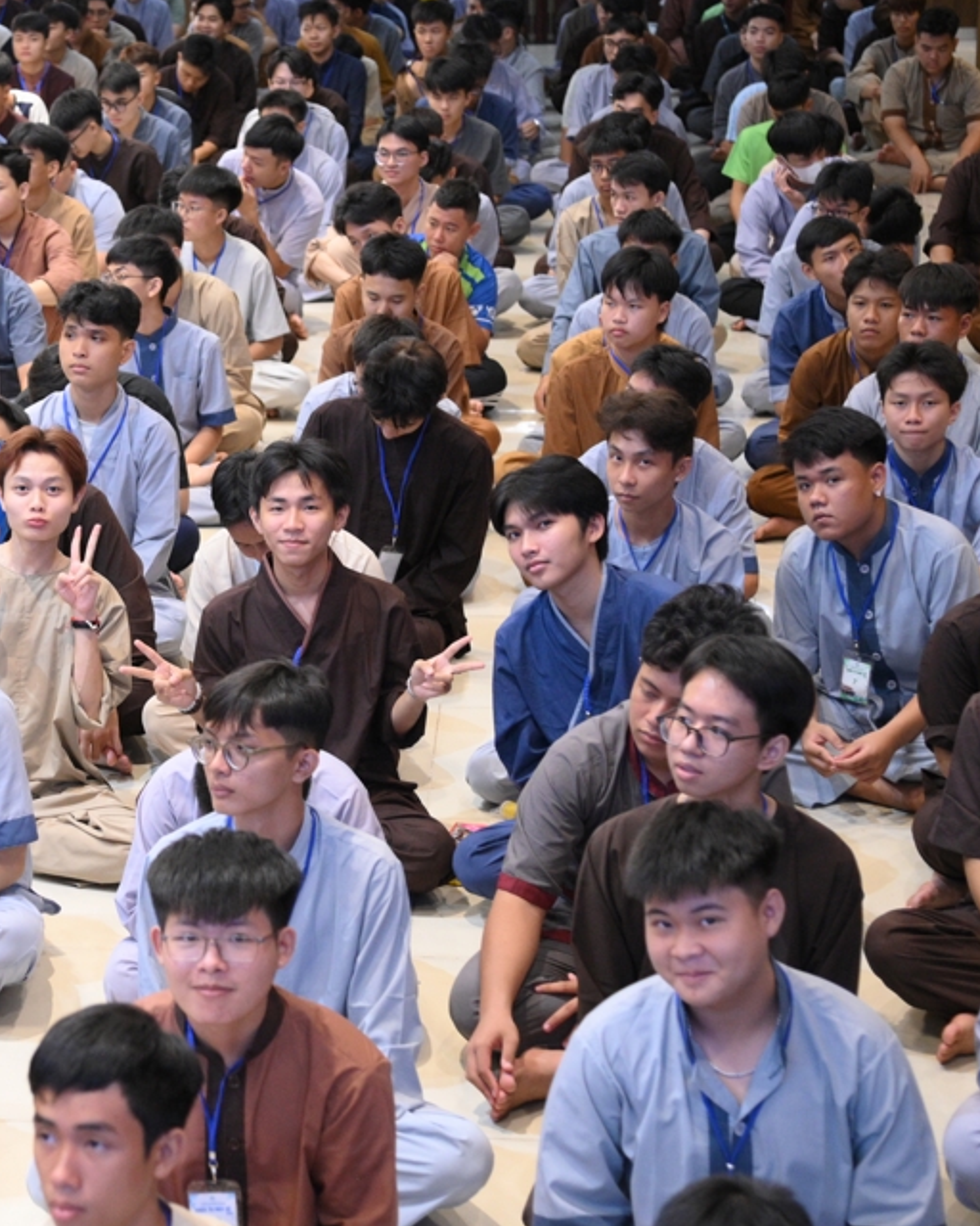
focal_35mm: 83
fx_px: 3009
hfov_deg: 18.2
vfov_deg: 23.0
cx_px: 114
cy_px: 615
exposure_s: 1/100
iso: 5000
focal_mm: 58
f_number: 4
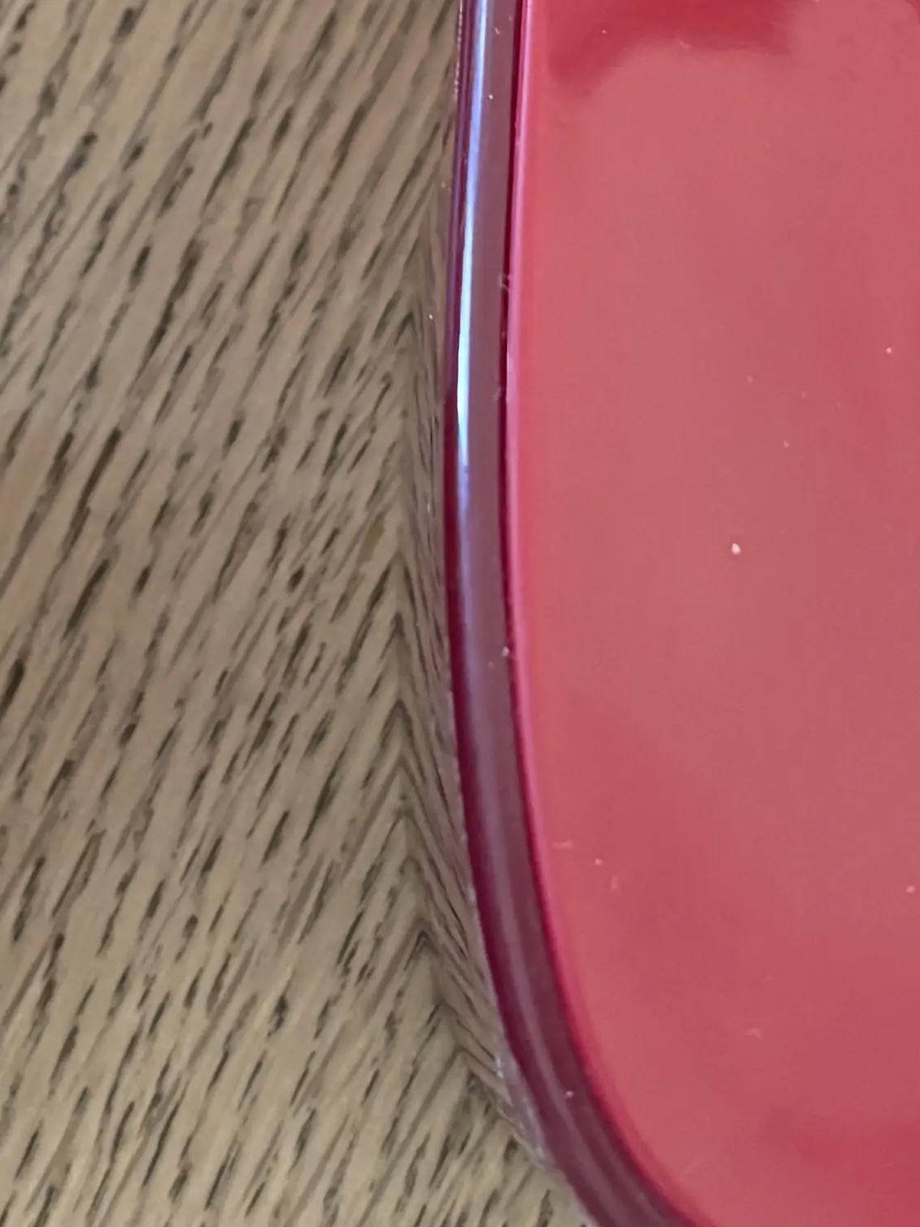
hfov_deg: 14.8
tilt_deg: -74.1
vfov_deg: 19.0
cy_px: -144
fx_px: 3508
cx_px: 108
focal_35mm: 99
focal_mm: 5.96
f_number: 1.6
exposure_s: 1/33
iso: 320
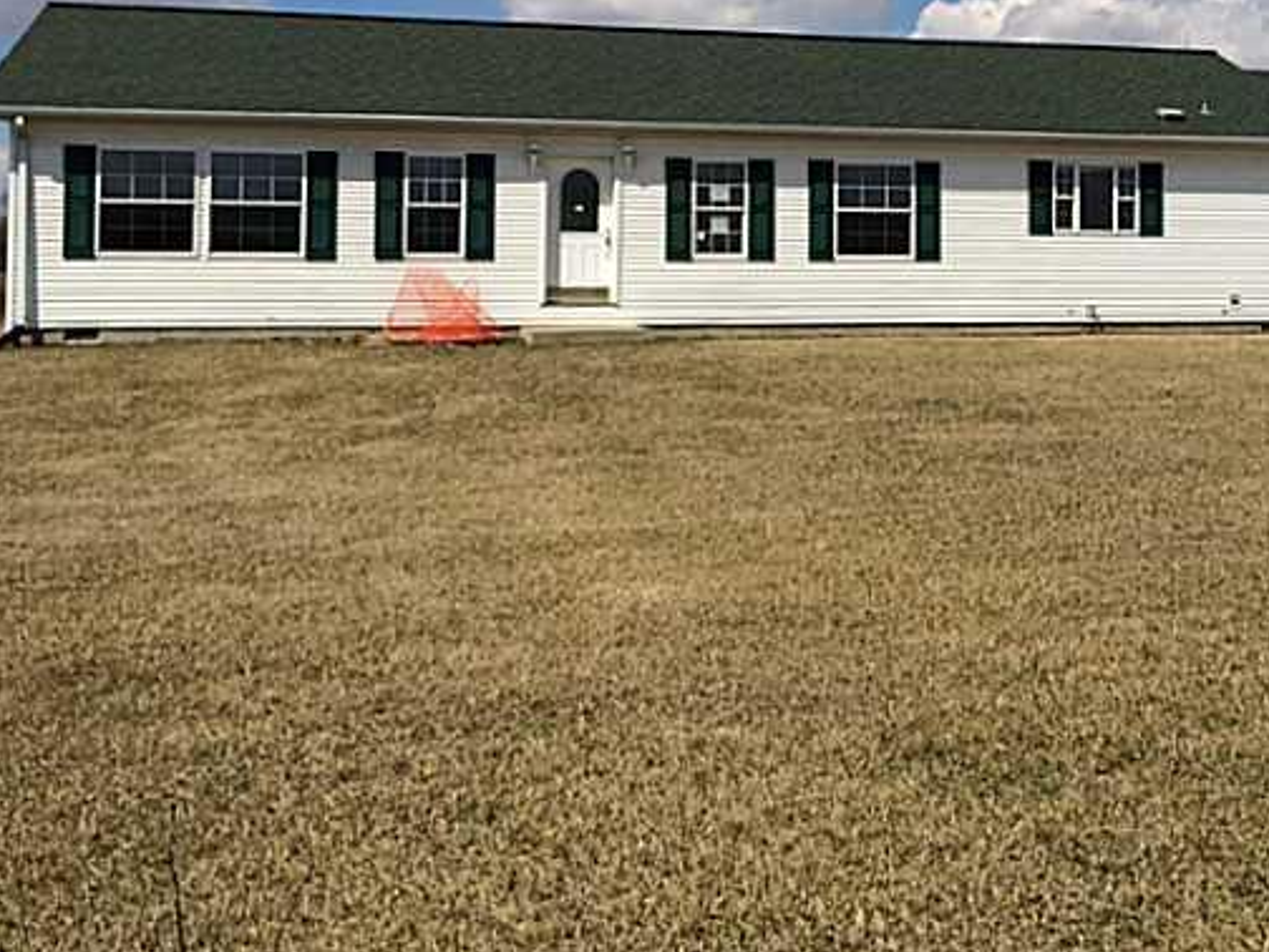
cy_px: 227
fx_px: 1686
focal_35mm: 46
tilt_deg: +0.7
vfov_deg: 30.9
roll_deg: +0.5
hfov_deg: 40.6
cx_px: 879
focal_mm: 4.15
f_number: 2.2
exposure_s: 1/5128
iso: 40
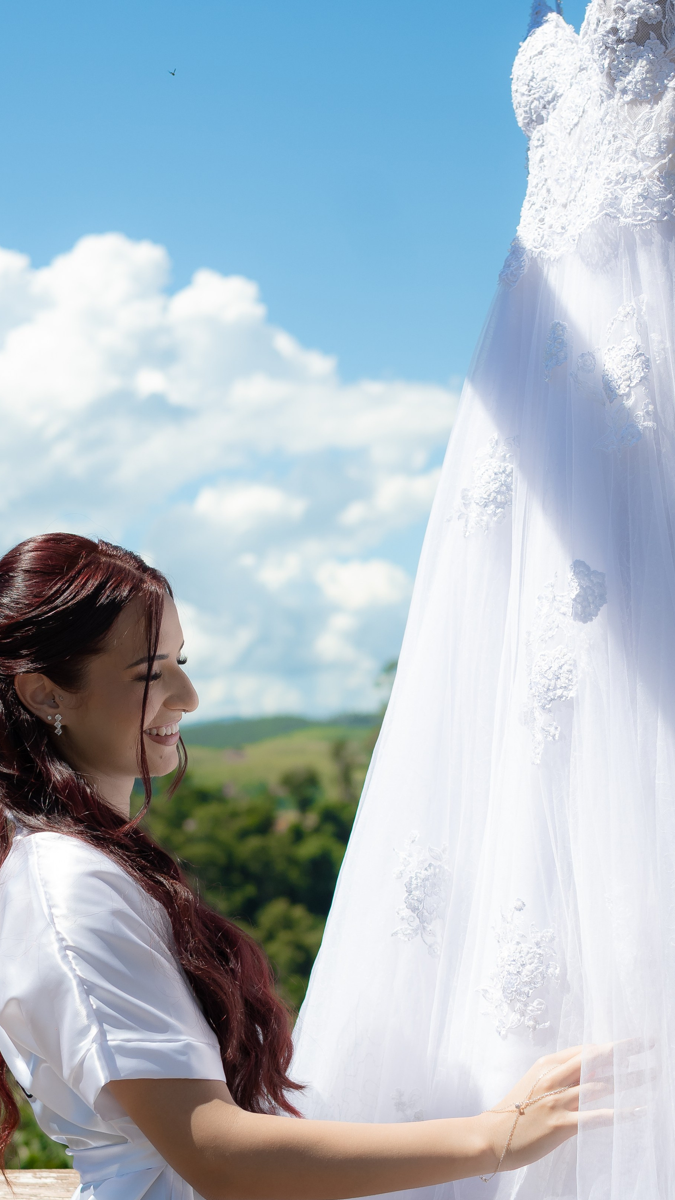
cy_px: 758
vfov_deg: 30.0
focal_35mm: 70
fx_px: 2227
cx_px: 365
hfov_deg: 17.2
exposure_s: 1/2500
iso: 160
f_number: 3.2
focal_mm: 35
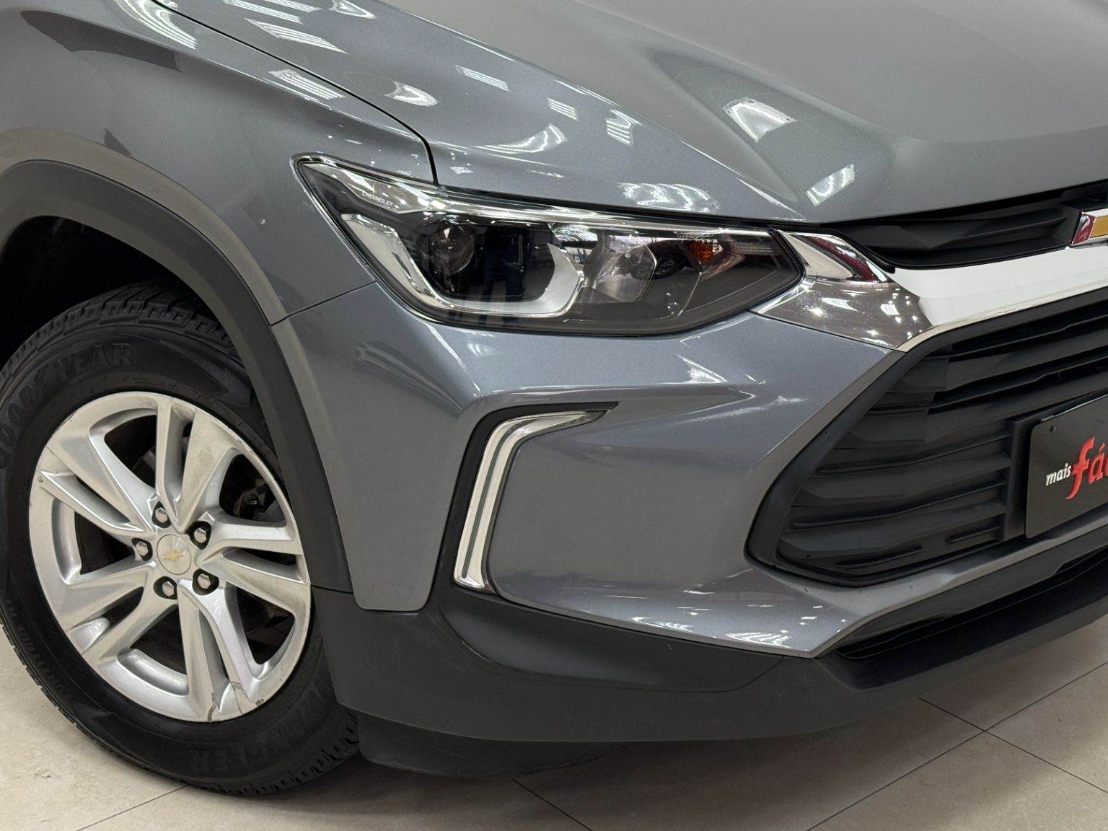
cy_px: 322
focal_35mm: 60
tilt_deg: -18.8
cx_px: 624
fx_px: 1920
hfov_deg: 32.1
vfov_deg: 24.4
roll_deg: -2.3
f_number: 1.78
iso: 160
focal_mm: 6.76
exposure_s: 1/120
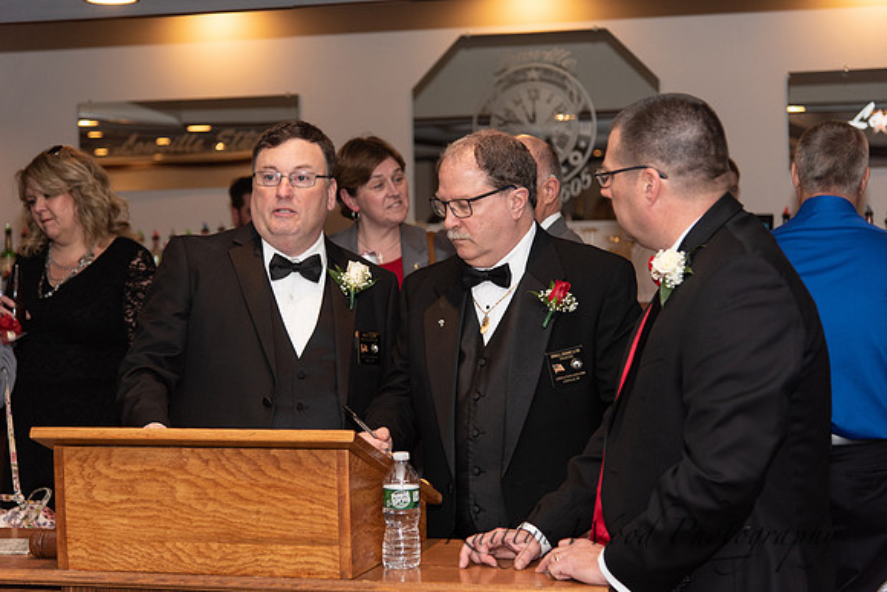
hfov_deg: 28.8
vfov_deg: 19.5
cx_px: 444
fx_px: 1725
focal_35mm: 70
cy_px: 296
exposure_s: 1/200
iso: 800
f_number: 4
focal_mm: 70
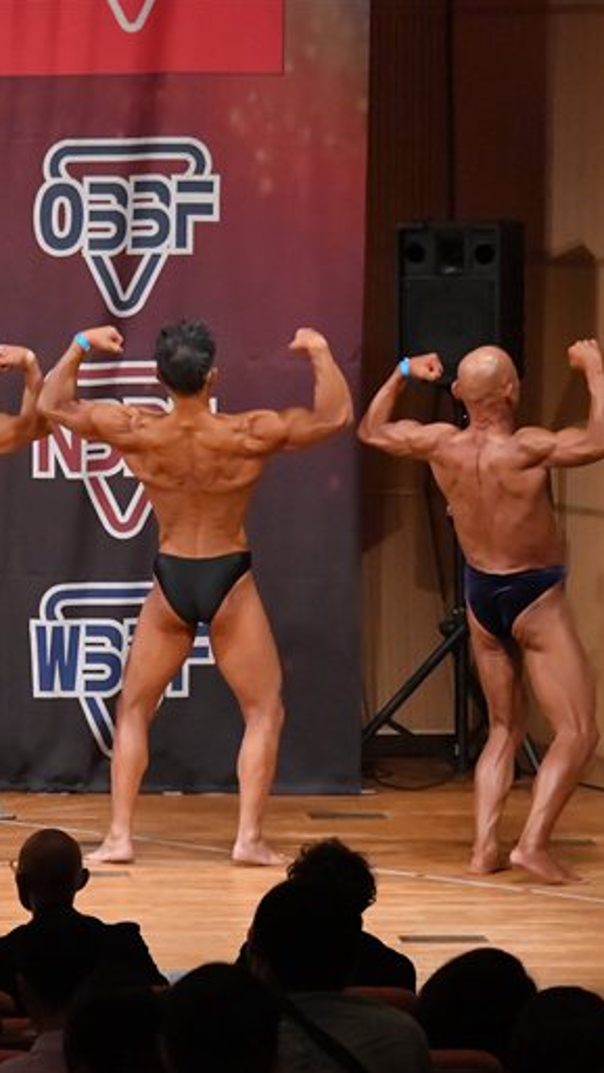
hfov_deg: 4.9
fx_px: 7063
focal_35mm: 248
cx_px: -32
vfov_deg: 8.7
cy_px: 536
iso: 9000
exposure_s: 1/400
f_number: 5.6
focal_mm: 105
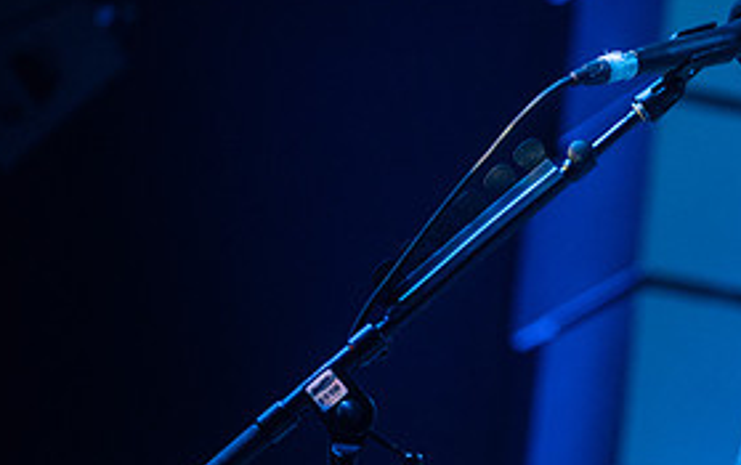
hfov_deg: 11.4
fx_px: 3679
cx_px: 693
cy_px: 201
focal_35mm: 182
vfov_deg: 7.2
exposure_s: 1/250
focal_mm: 86
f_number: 3.2
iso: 3200
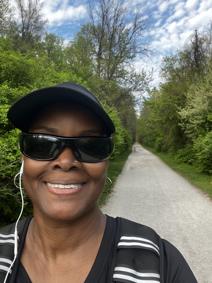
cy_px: 142
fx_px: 245
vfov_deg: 60.0
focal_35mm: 30
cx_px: 106
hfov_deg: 46.8
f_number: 2.2
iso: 50
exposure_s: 1/121
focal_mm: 2.71
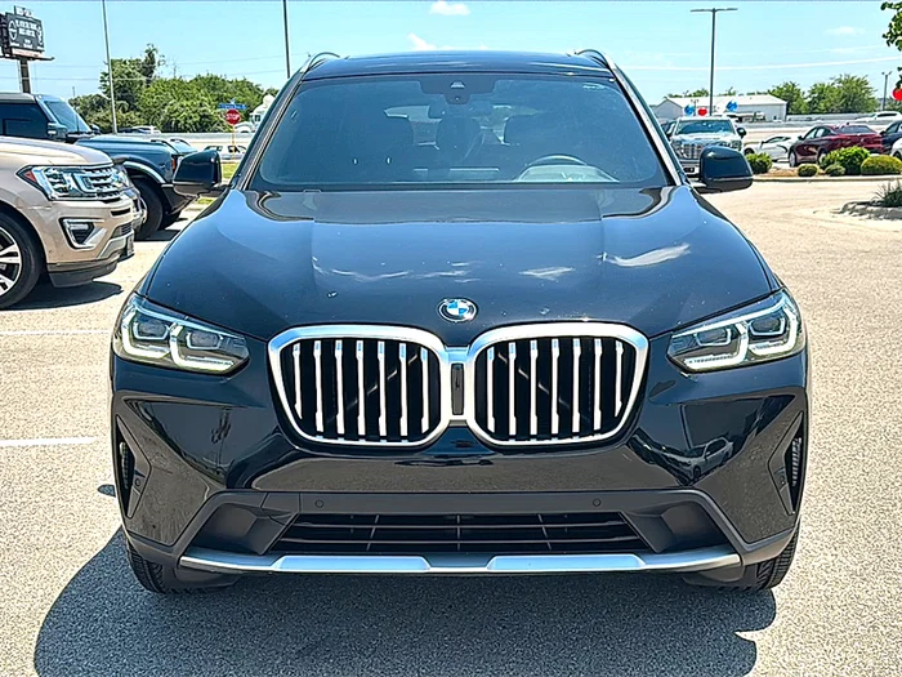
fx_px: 964
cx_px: 451
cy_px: 338
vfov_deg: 38.7
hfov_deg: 50.1
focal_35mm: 37
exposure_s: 1/4219
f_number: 1.78
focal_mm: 6.86
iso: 80
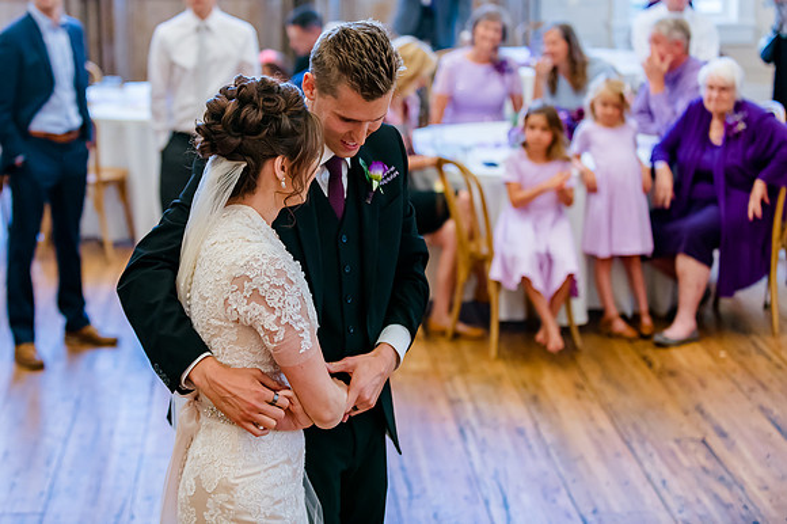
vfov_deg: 16.8
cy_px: 221
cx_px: 331
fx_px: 1771
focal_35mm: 81
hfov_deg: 25.0
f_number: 2.8
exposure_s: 1/500
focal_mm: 70
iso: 2000
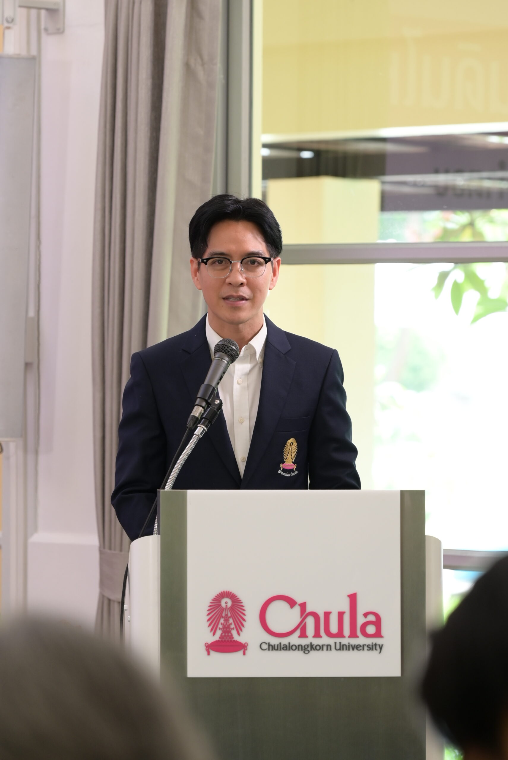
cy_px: 380
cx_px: 254
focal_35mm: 180
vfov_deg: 11.4
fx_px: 3803
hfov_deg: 7.6
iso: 500
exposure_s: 1/60
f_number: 4
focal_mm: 120
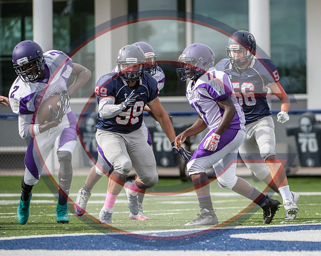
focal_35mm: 366
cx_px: 250
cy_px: 134
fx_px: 3479
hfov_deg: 5.3
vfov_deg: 4.2
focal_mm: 220
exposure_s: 1/1000
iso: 80
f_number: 4
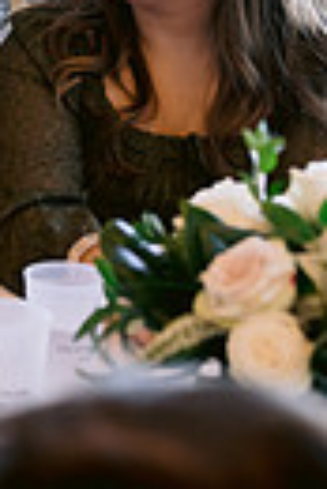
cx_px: -173
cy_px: -19
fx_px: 2351
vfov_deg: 11.7
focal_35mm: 173
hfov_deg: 7.8
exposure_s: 1/250
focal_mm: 50
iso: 800
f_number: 3.2
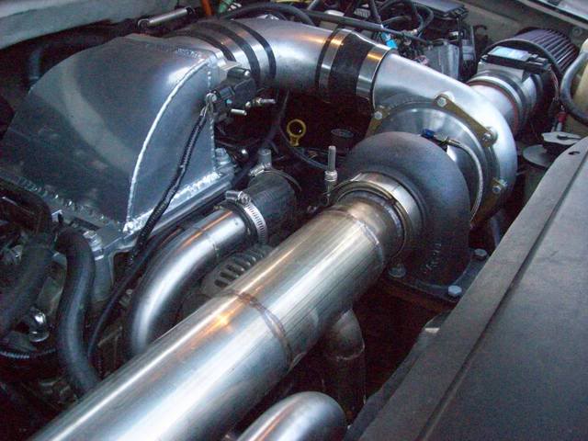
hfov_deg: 51.4
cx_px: 294
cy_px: 220
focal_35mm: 36
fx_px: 612
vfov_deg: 39.7
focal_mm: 6
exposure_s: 1/128
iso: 678
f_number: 2.7
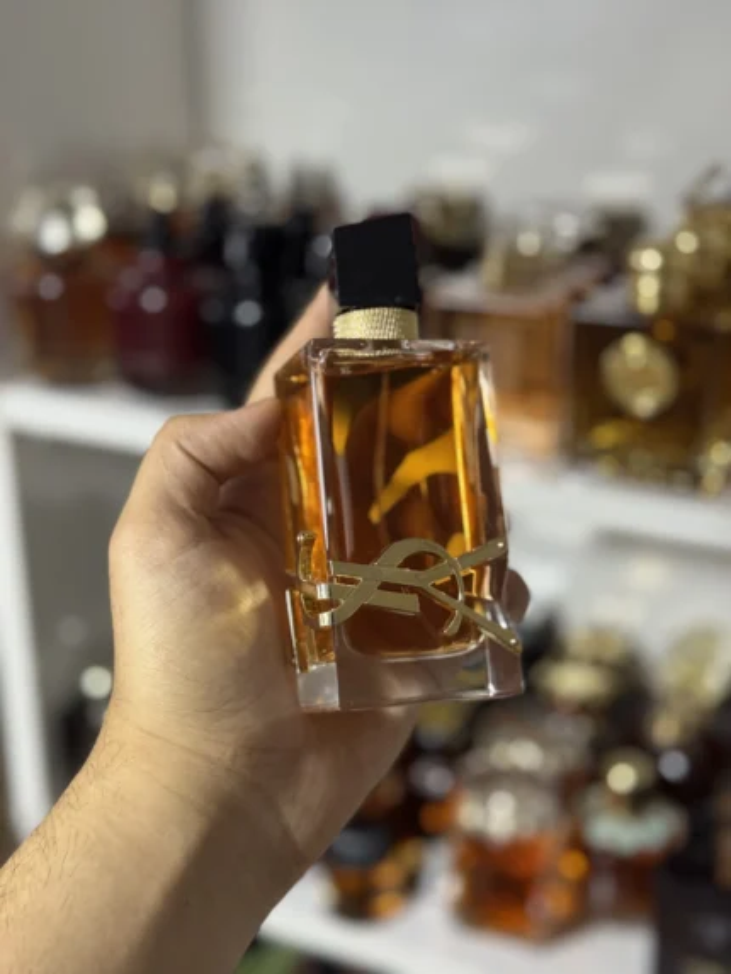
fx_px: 1351
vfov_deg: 39.6
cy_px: 487
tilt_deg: -20.9
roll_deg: -0.5
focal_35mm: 48
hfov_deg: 30.3
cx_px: 366
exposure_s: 1/50
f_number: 1.78
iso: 200
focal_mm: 6.76
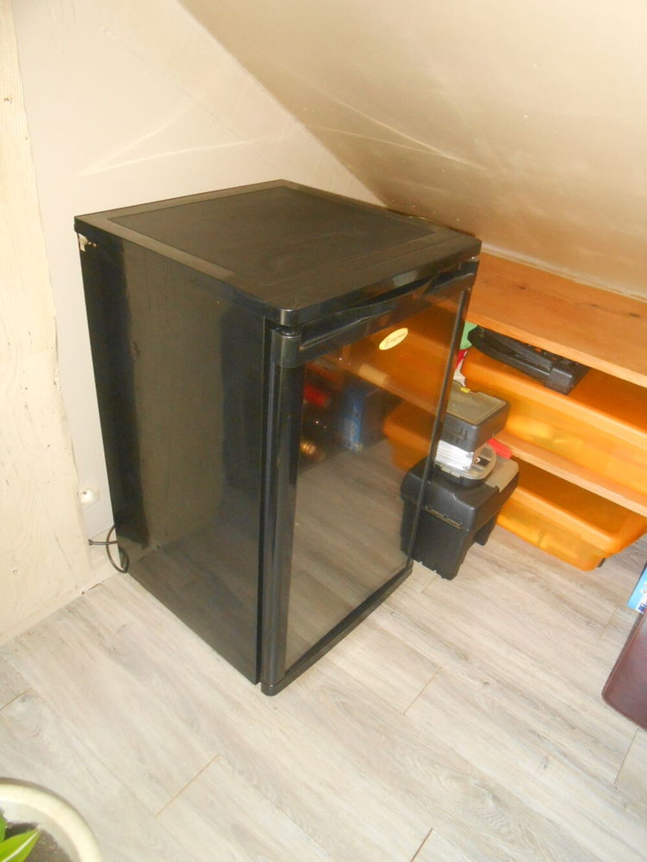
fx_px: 648
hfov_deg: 53.1
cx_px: 324
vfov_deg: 67.3
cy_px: 431
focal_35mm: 26
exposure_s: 1/25
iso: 500
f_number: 3.5
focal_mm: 4.6
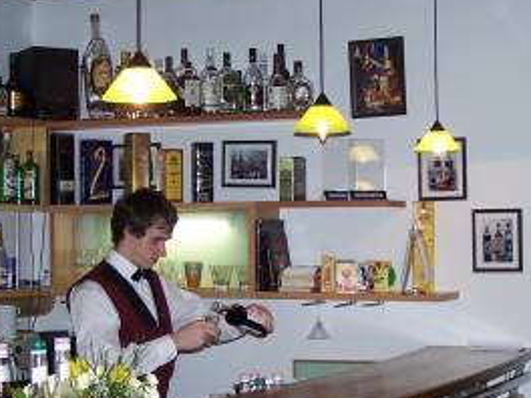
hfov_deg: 21.5
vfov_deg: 16.2
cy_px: 300
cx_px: 286
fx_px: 1396
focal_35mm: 91
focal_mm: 6.7
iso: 80
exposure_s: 1/60
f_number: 2.8
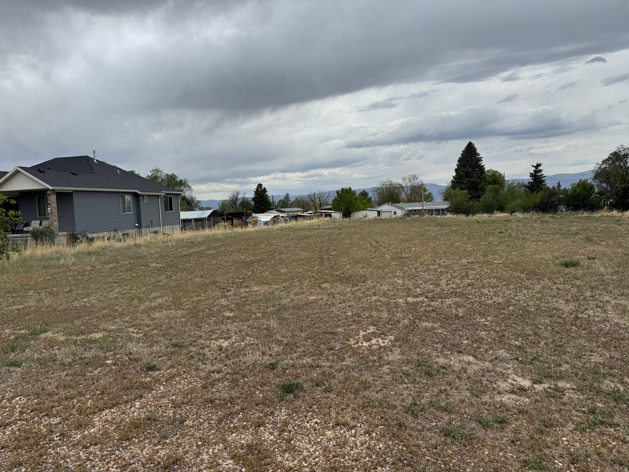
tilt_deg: -4.0
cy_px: 236
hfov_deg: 71.6
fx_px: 436
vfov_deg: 56.8
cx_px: 314
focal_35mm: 24
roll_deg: +2.0
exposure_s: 1/7092
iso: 80
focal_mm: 6.76
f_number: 1.78
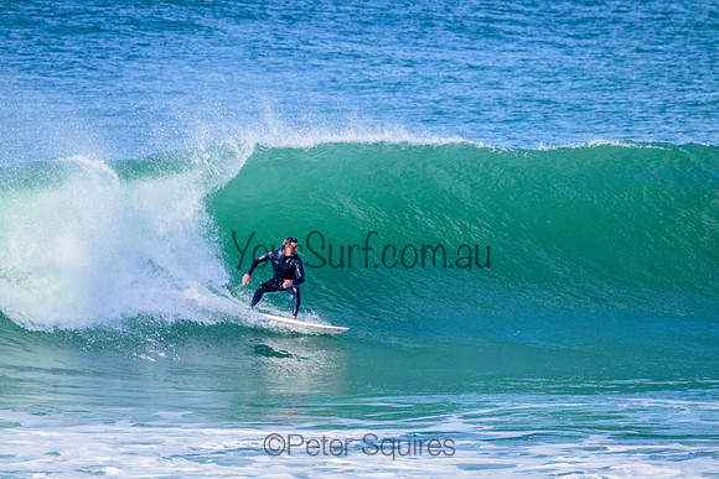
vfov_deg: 1.7
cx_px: 360
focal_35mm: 800
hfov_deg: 2.6
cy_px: 240
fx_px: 15981
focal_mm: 800
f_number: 11
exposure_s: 1/2000
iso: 2200
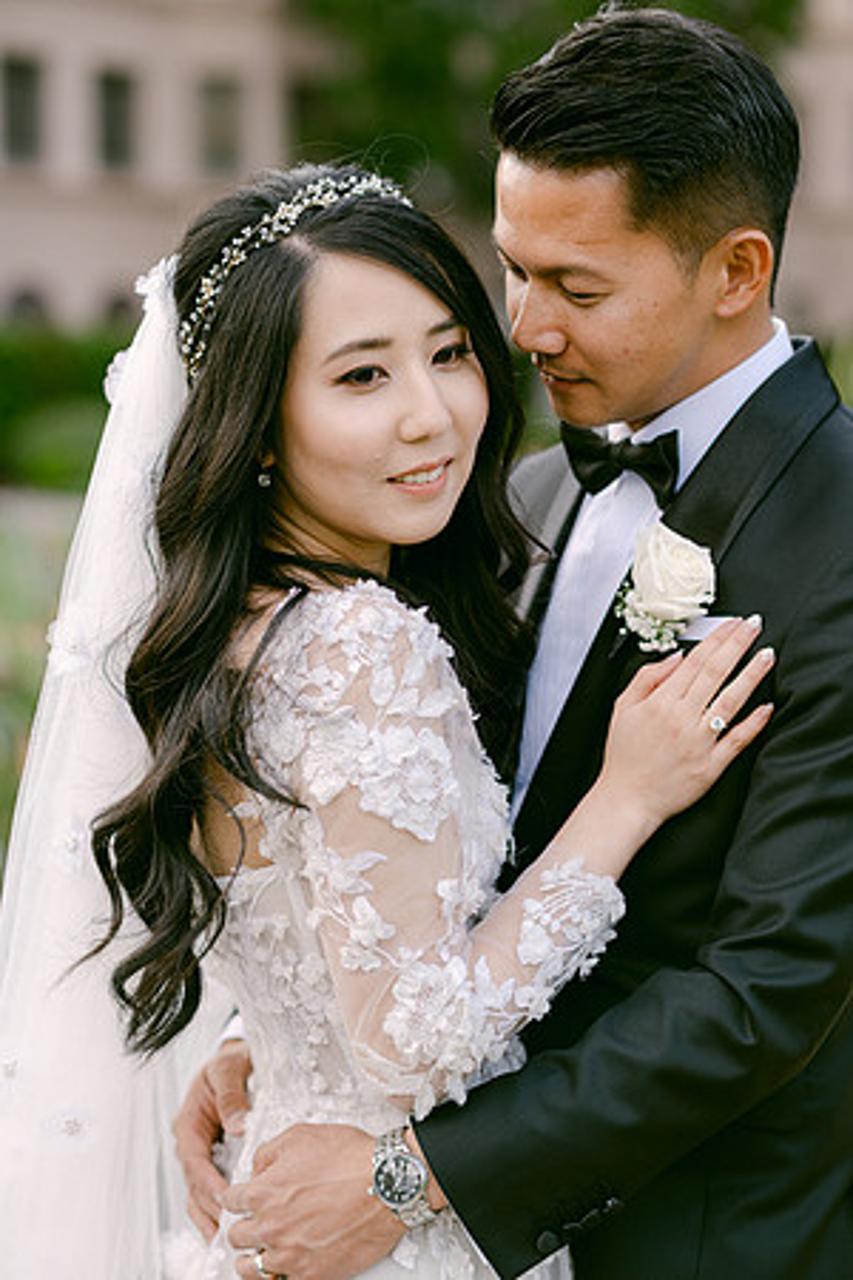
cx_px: 426
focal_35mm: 85
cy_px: 640
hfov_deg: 16.1
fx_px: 3021
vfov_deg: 23.9
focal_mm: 85
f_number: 2.8
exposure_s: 1/320
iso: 100
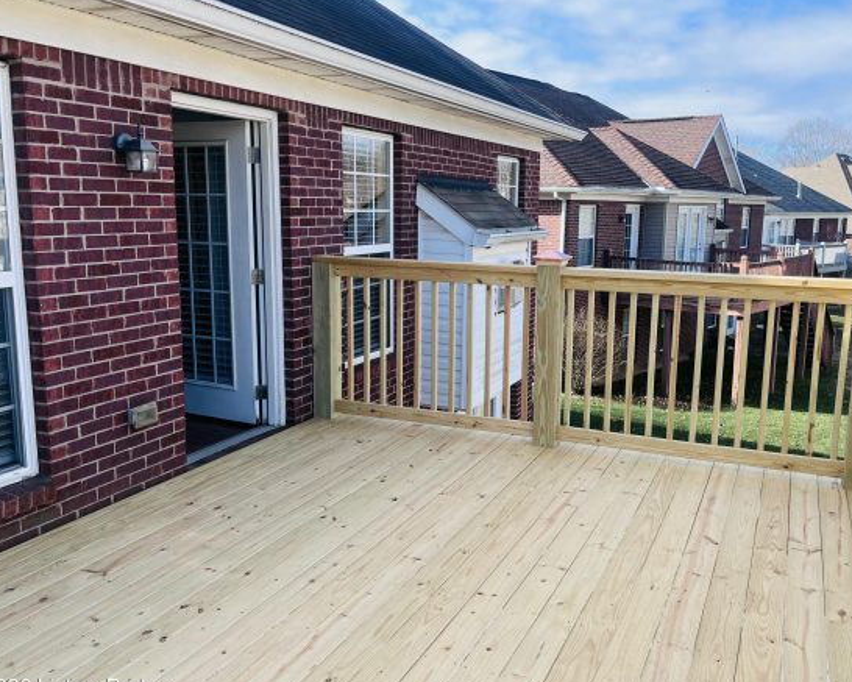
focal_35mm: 31
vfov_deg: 47.1
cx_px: 485
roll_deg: -1.6
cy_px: 332
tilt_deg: -10.4
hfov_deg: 57.0
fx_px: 782
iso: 50
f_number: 1.6
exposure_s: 1/1309
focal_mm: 5.1
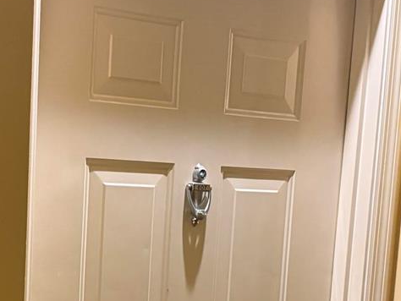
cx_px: 94
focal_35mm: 81
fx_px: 939
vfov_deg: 17.8
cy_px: 305
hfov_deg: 23.8
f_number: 1.78
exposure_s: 1/60
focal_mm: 6.76
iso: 800
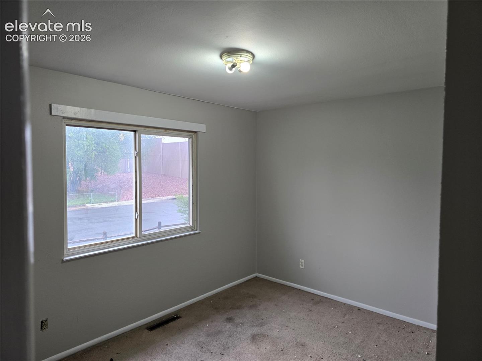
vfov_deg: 58.9
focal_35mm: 23
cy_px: 180
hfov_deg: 73.9
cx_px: 241
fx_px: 320
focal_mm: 6.3
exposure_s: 1/180
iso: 125
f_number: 1.7
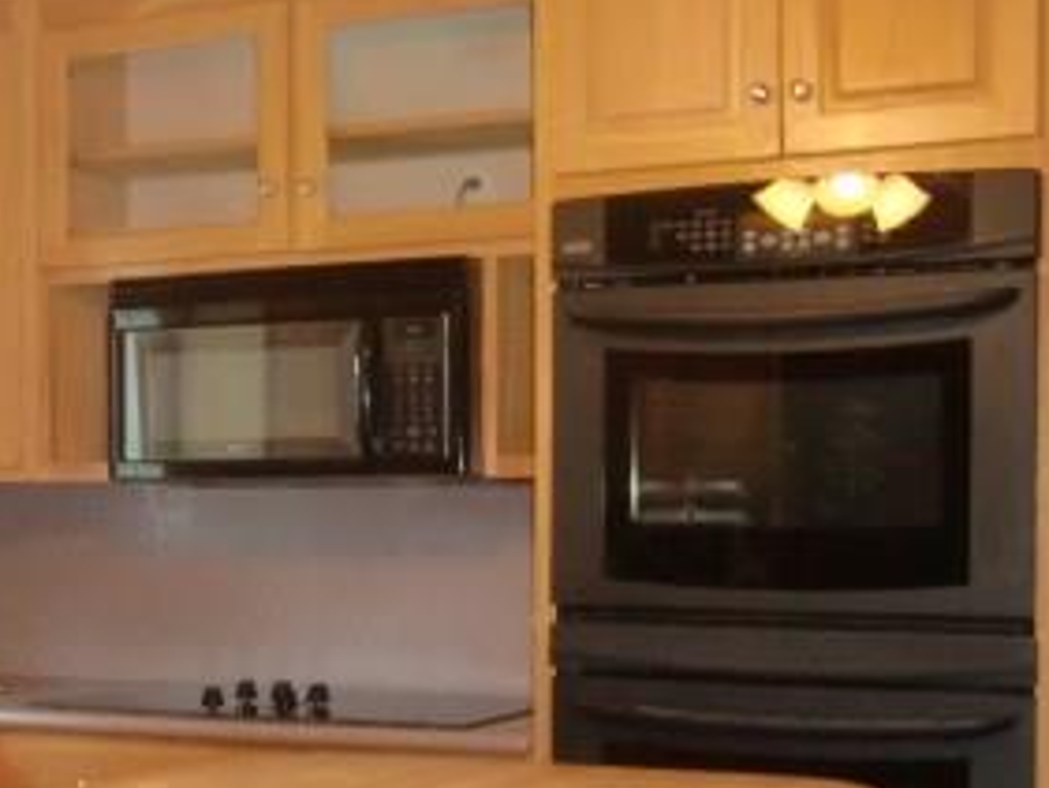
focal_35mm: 66
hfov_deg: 28.3
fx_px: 2001
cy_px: 527
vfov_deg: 22.2
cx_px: 108
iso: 400
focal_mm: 5.2
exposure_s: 1/60
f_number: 3.5
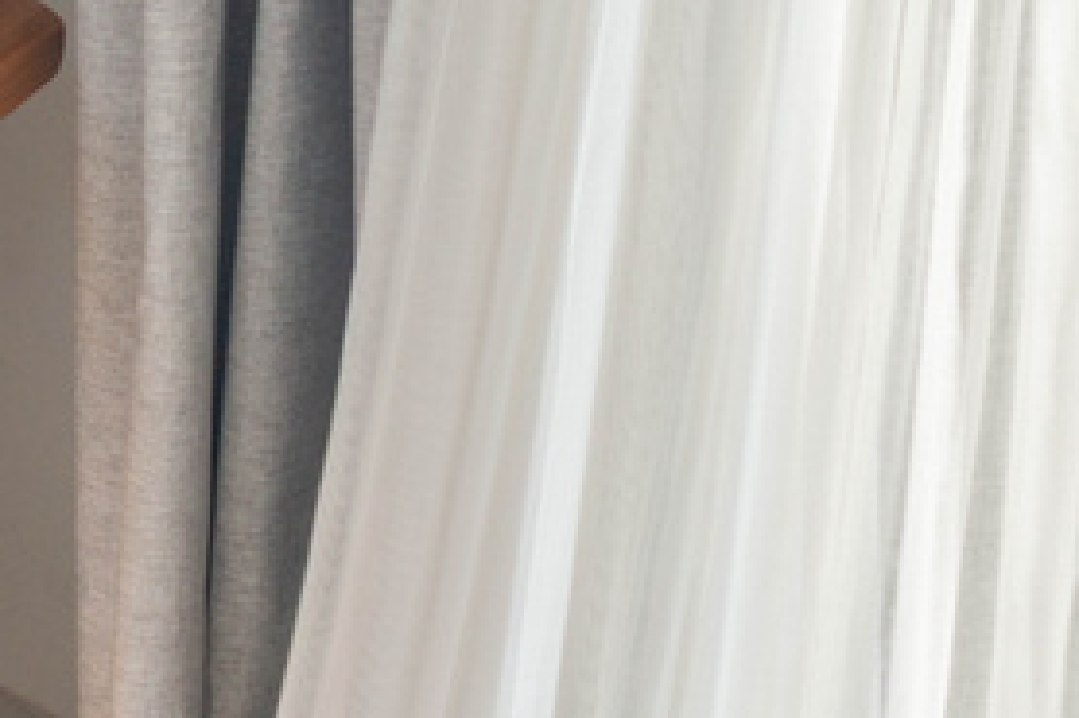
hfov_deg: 9.3
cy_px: -128
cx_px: -590
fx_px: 6470
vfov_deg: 6.3
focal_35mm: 216
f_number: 8
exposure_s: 1/320
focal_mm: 50
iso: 100
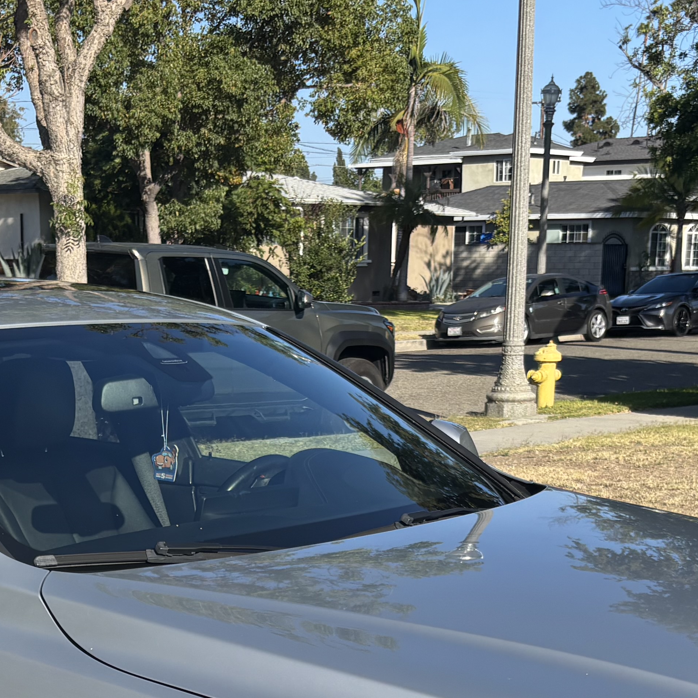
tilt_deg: -16.8
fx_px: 1574
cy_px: 744
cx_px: 248
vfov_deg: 23.6
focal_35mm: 69
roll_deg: -0.6
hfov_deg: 24.9
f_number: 1.6
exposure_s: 1/2342
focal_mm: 5.96
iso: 50
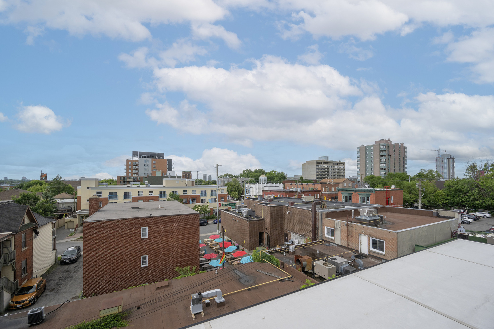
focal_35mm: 14
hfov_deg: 104.3
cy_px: 164
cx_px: 247
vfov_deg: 81.2
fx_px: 192
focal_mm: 14
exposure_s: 1/500
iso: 320
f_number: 8
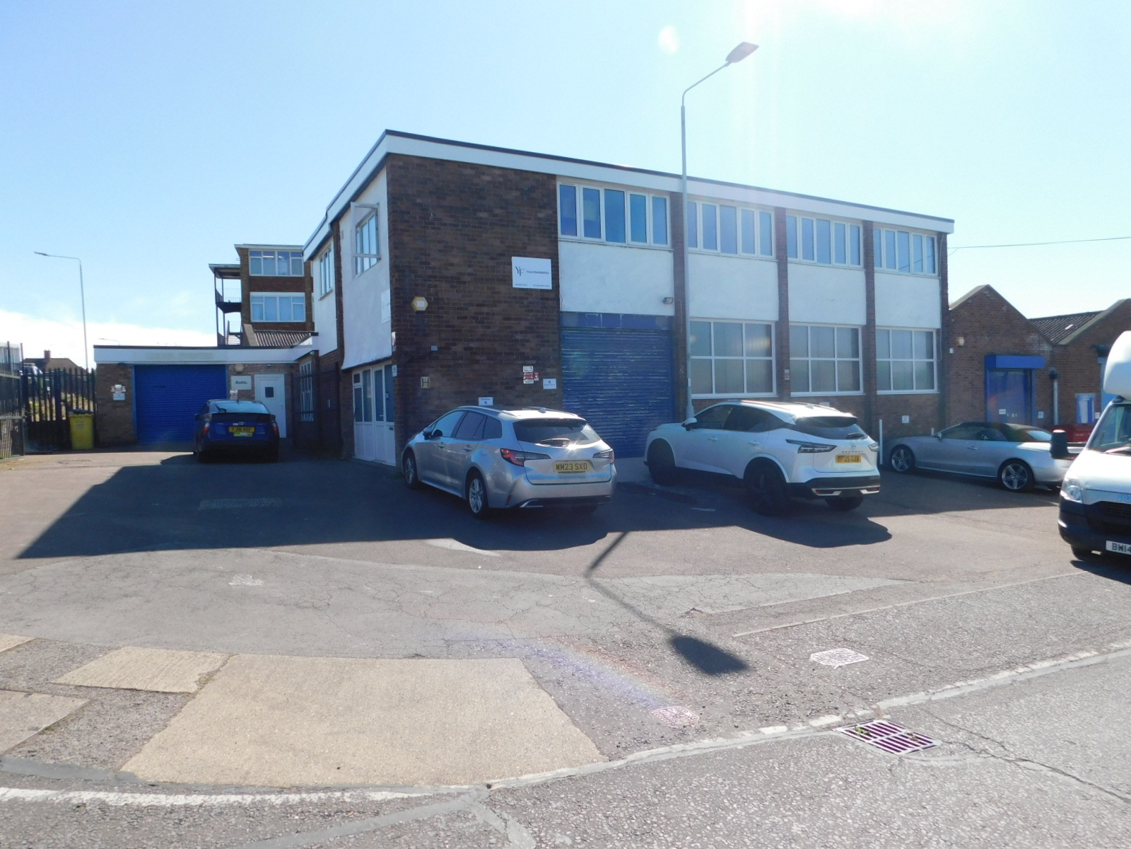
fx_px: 751
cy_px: 424
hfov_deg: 73.9
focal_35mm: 23
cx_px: 566
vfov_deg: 58.9
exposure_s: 1/1000
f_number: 3
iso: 125
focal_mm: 4
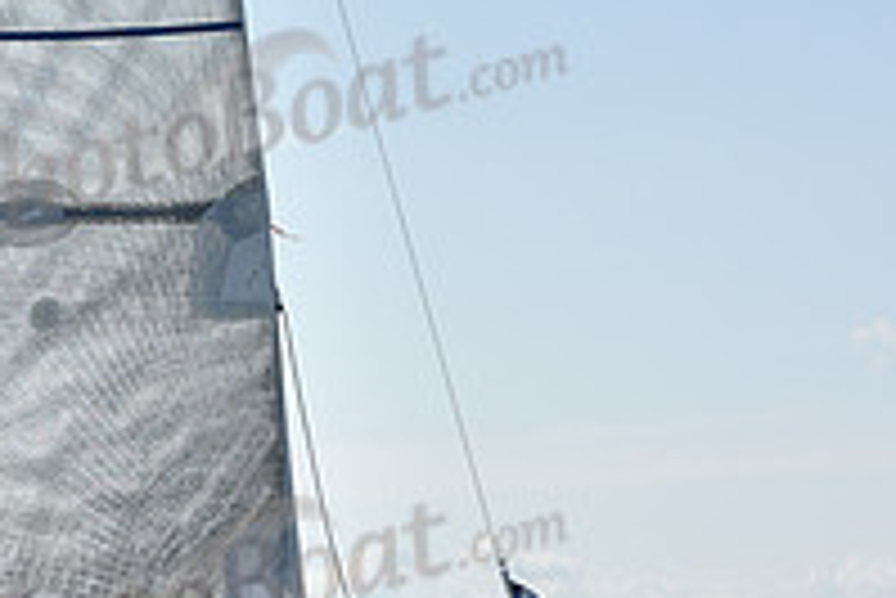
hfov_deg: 9.2
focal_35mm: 219
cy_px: 420
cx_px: -297
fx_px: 5454
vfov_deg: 6.3
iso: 250
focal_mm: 75
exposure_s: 1/1000
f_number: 8
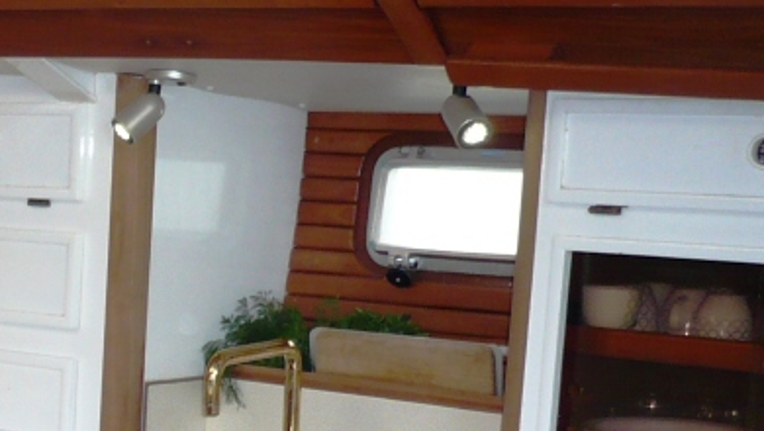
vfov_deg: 11.8
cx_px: -182
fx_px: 2027
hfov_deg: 19.9
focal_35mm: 100
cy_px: 545
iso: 160
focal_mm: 5.8
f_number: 2.8
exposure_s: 1/30
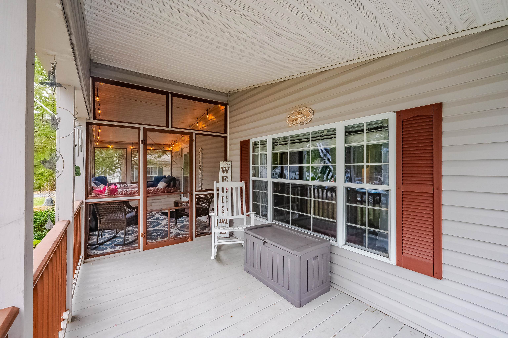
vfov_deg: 81.1
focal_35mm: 14
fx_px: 197
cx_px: 254
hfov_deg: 104.3
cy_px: 169
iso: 1000
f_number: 9
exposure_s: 1/125
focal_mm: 14
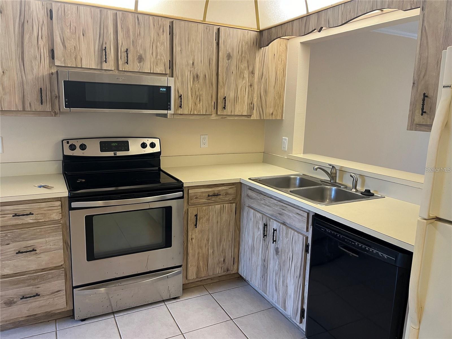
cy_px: 170
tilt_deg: -11.2
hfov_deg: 67.3
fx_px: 339
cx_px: 226
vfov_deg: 53.1
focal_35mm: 26
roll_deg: -1.9
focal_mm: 5.1
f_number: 1.6
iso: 125
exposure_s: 1/60
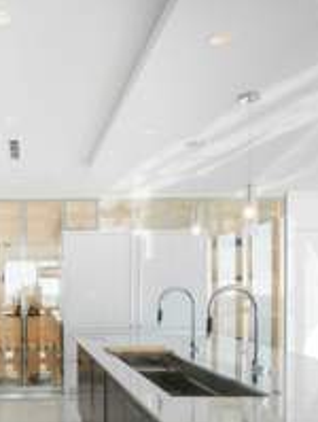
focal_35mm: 38
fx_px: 466
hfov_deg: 35.3
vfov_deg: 47.4
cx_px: 28
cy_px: 302
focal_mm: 11
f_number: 10
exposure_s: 1/30
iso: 250
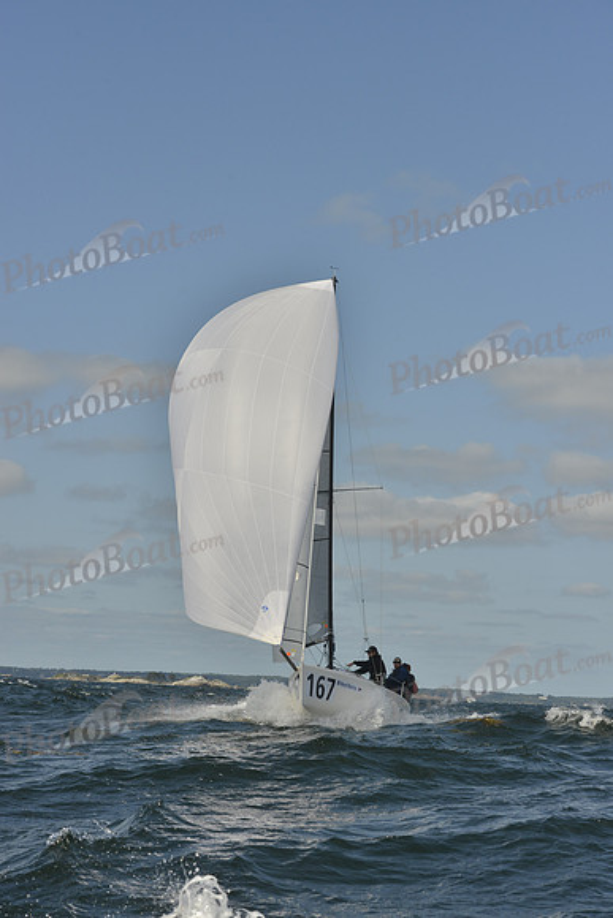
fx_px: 1787
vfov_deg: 28.8
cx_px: 306
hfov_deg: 19.5
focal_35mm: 70
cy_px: 459
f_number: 11
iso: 400
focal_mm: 70
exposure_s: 1/1600
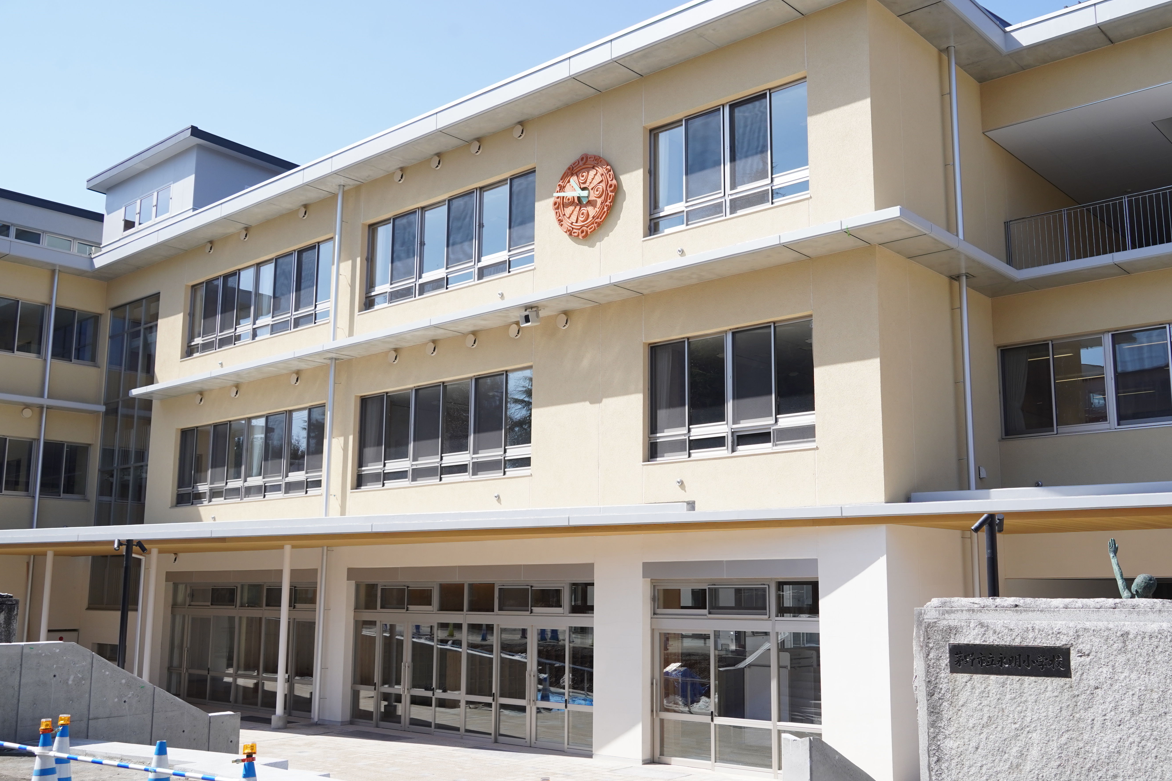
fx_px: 1139
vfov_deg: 37.8
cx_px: 653
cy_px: 406
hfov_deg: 54.3
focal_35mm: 35
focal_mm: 31
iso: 500
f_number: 8
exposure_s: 1/800
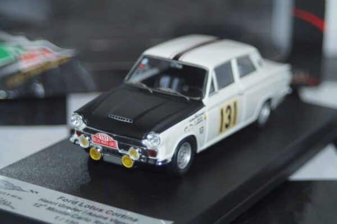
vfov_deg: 11.4
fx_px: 1123
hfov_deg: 17.1
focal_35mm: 120
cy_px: 112
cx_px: 168
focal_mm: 80
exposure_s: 1/100
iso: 320
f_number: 5.6
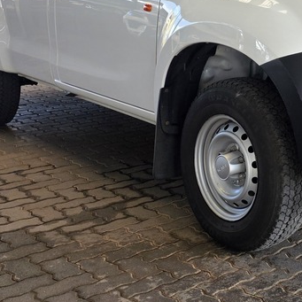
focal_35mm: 61
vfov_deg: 27.2
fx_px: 602
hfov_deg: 25.6
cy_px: 30
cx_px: 352
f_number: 1.7
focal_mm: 6.25
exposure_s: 1/180
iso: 50
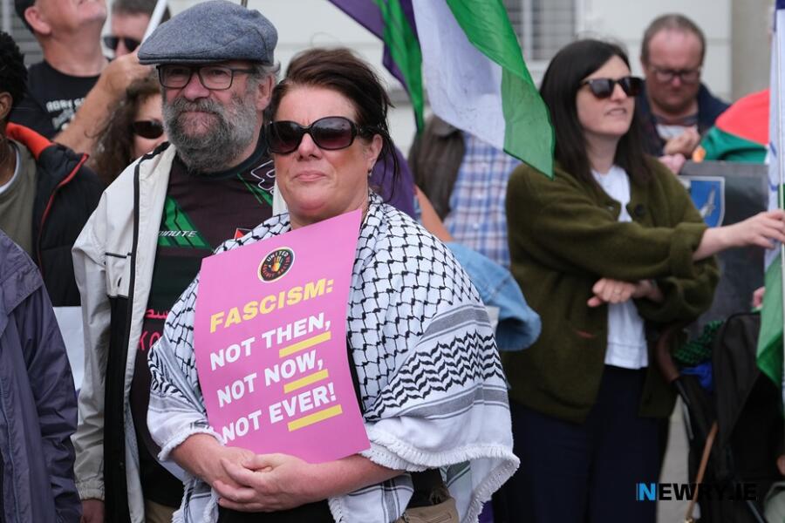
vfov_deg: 10.9
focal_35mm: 126
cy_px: 262
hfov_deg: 16.3
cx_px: 392
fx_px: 2747
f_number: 4
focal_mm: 83.8
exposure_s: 1/1250
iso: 400
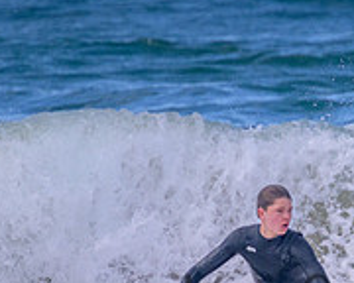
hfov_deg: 0.8
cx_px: 387
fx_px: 25333
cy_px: 288
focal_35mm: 2418
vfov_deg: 0.6
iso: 1250
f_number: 11
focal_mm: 800
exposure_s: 1/1600
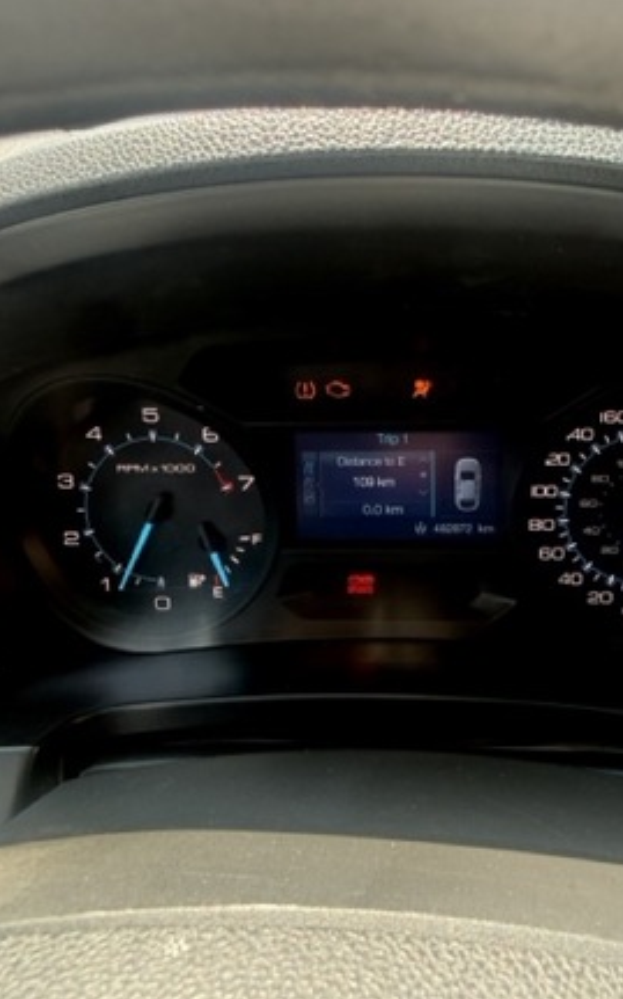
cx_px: 390
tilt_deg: -32.4
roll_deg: -0.4
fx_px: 734
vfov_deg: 68.4
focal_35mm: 27
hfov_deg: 45.6
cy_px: 490
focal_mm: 2.22
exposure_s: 1/43
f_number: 2.2
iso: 64
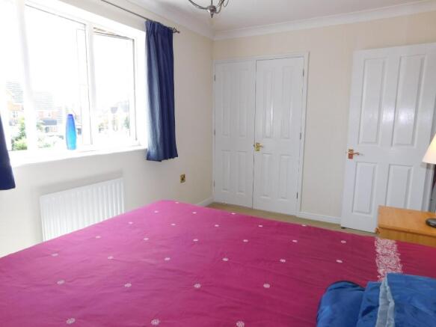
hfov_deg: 73.9
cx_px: 218
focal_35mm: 23
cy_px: 164
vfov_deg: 58.9
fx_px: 290
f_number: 3
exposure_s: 1/125
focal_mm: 4
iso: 125
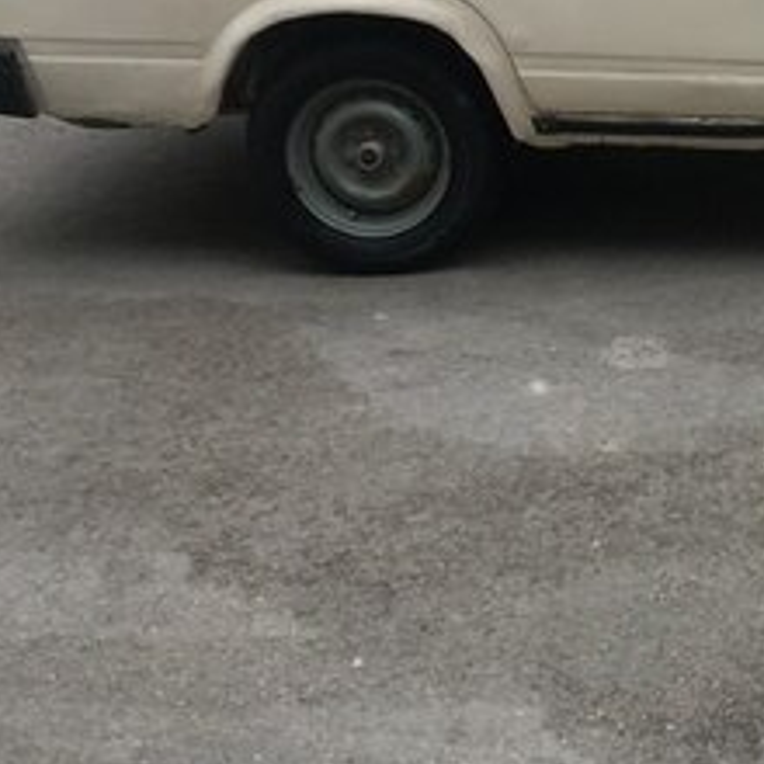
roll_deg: +1.7
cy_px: -89
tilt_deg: -9.7
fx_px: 1923
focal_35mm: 77
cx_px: 952
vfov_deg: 21.3
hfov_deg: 20.8
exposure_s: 1/100
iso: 25
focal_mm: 4.15
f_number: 2.2
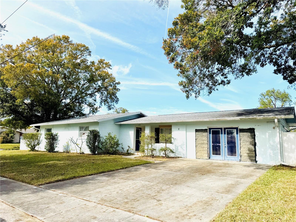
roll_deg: -0.2
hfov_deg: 71.6
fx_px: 205
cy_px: 111
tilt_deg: +8.4
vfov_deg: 56.8
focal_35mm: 24
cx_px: 148
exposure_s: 1/4310
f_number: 1.78
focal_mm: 6.76
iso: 80
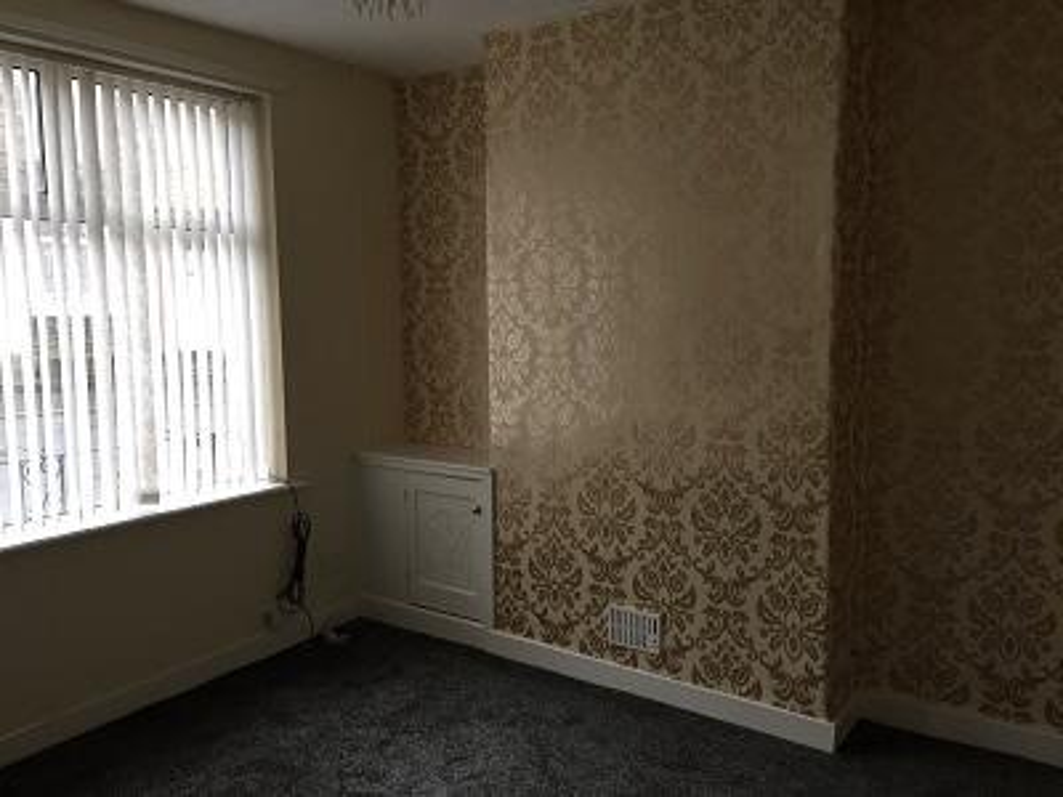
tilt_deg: -6.7
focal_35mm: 29
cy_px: 398
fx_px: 891
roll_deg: +0.5
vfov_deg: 48.2
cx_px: 532
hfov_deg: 61.7
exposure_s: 1/33
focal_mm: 4.15
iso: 80
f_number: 2.2
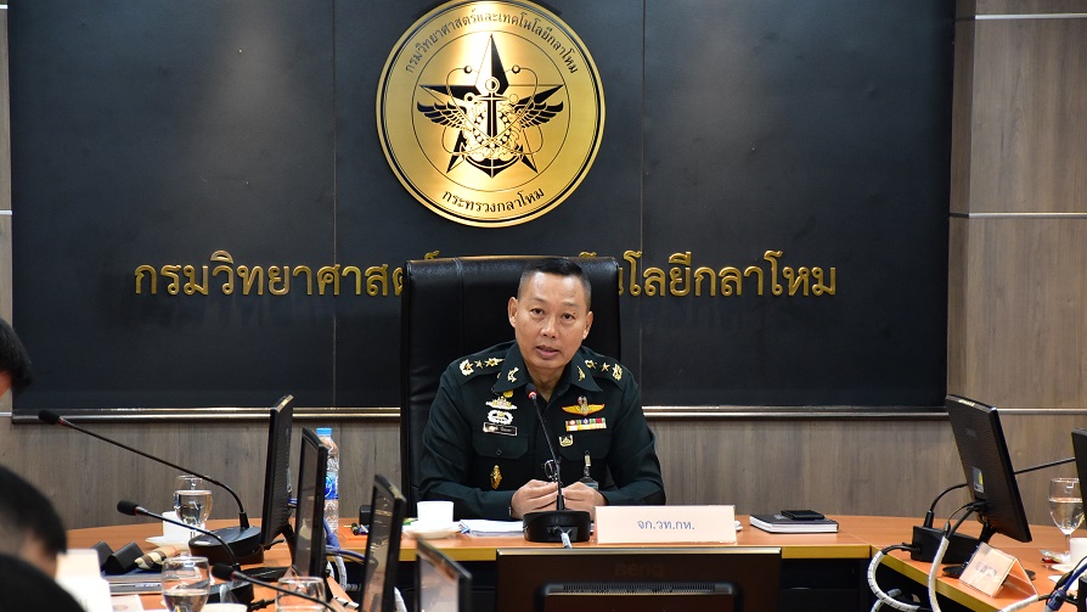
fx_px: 4554
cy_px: 360
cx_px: 545
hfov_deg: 13.6
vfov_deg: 7.7
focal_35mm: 158
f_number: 5.6
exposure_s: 1/40
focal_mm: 100
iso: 2000
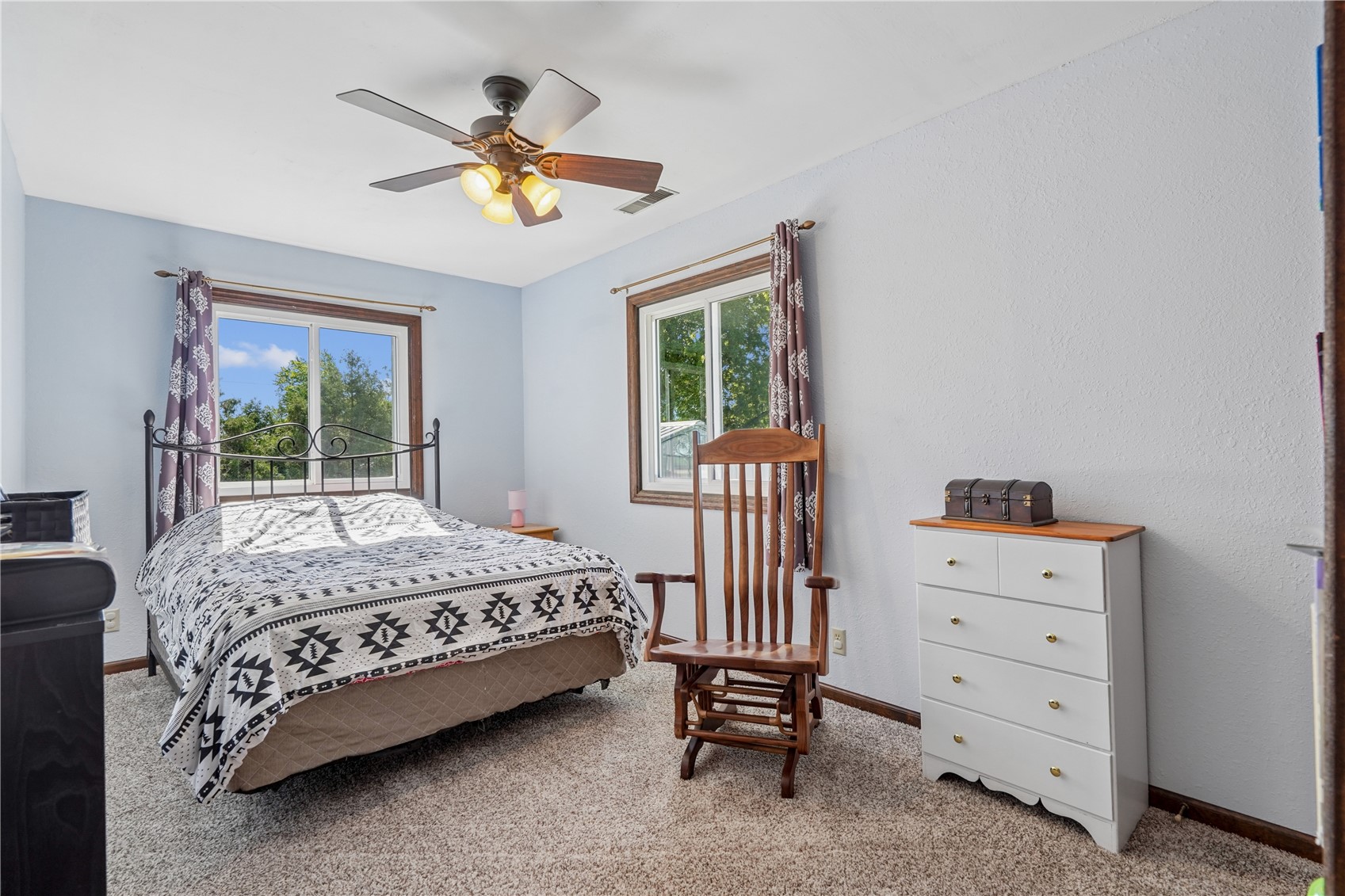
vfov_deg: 73.7
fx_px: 598
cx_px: 672
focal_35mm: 16
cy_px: 448
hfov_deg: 96.7
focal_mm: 16
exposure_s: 1/40
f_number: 9
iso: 400
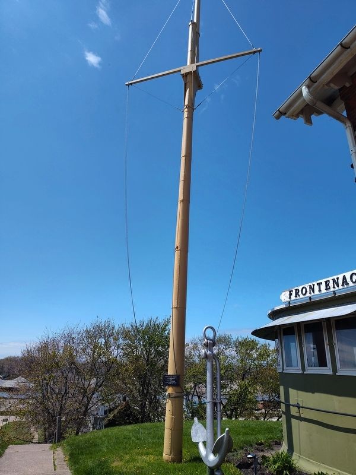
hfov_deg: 58.9
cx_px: 178
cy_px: 238
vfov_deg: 73.9
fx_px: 315
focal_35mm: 23
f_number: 1.8
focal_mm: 5.56
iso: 100
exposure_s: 1/2026
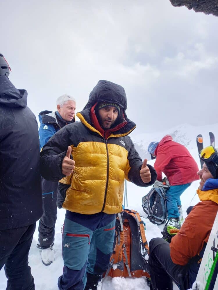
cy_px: 145
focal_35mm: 25
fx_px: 210
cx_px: 109
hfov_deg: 54.9
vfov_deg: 69.4
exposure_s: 1/306
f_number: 1.8
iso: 50
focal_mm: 4.65
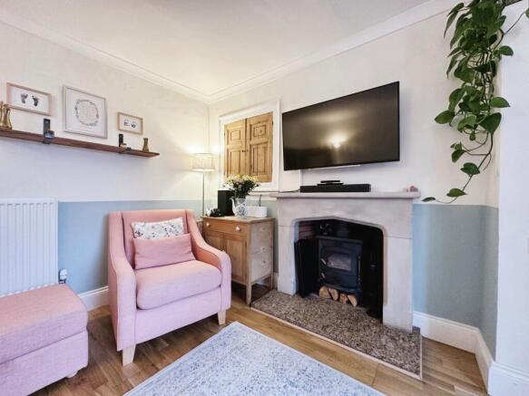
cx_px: 264
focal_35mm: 14
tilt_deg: +0.3
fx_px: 214
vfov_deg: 85.7
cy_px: 198
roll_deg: +0.8
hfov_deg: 102.1
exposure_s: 1/50
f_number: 2.2
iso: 320
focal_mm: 2.22
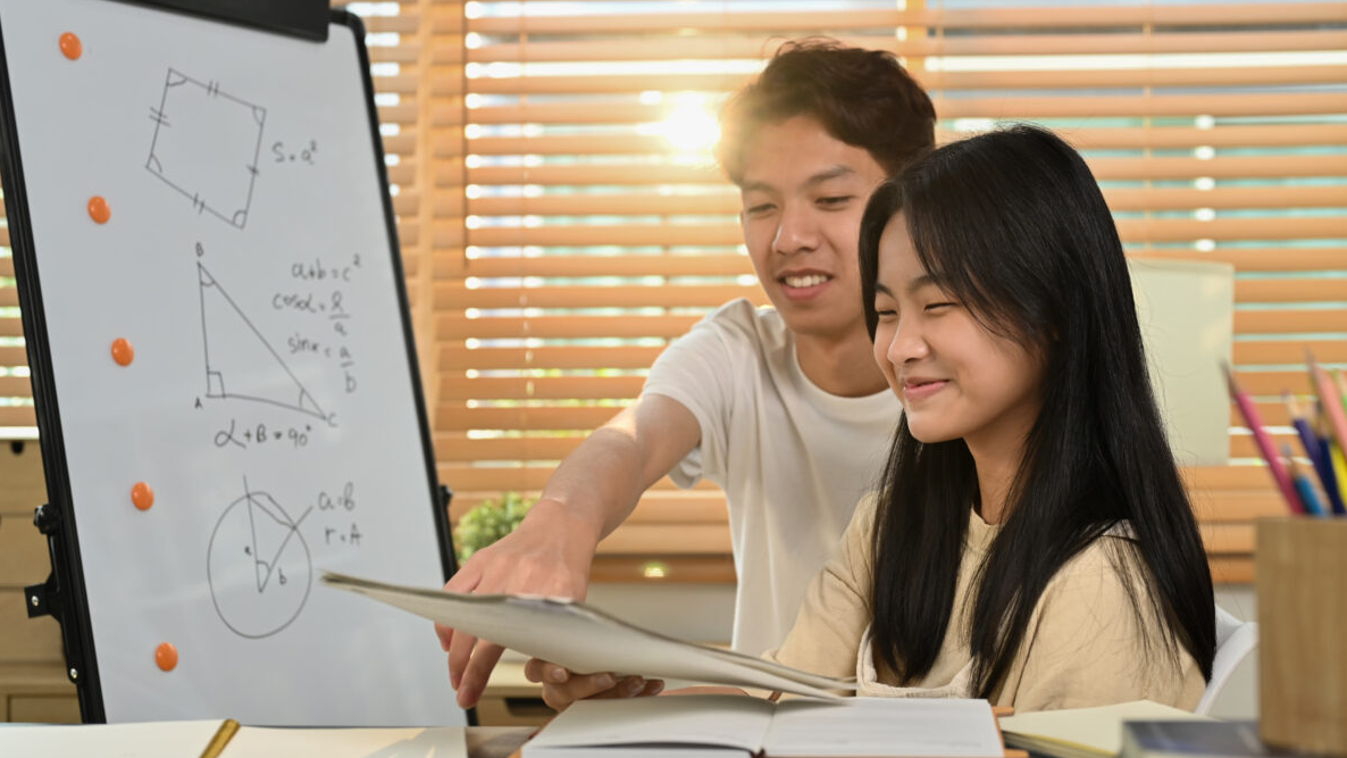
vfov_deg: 22.6
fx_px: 1893
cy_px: 342
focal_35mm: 53
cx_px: 669
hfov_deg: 39.2
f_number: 4
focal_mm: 50
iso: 400
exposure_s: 1/60
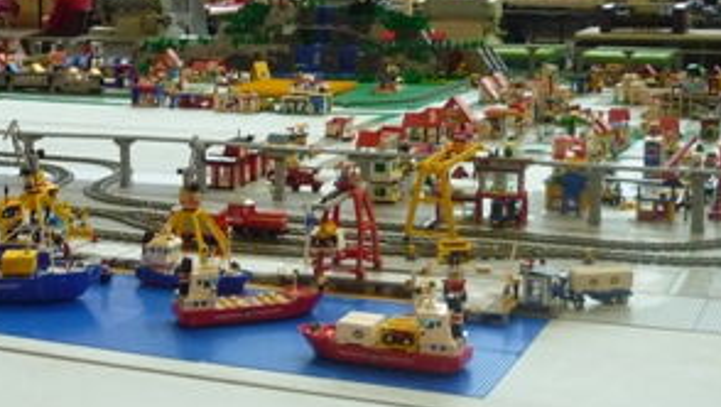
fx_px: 1301
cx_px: 218
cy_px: 83
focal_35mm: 68
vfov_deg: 17.6
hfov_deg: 30.6
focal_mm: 5.5
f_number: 2.8
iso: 320
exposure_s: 1/30
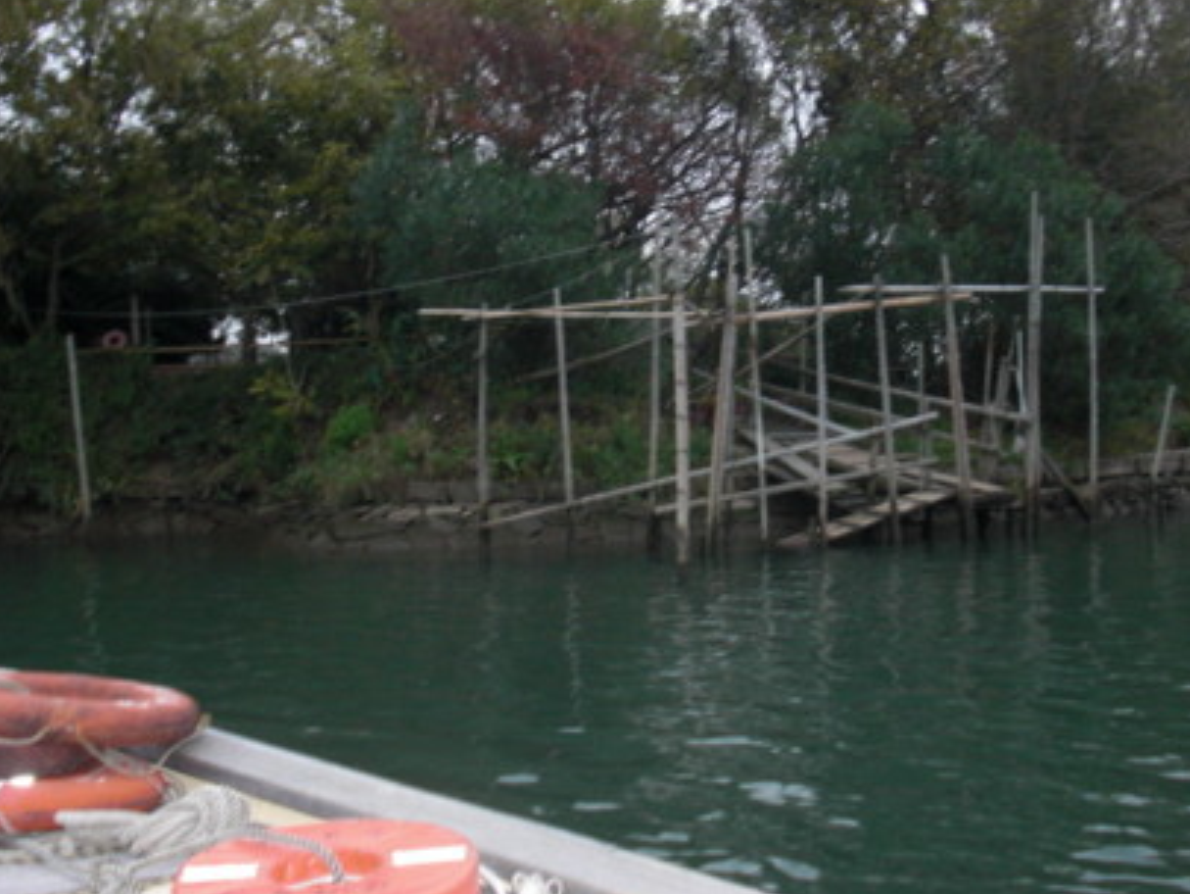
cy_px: 432
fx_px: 1375
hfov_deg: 46.8
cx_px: 596
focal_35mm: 40
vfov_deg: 36.0
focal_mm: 6.3
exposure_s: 1/60
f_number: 2.8
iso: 200
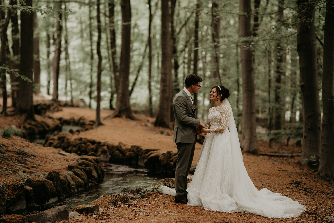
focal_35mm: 85
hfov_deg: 23.9
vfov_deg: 16.1
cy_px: 112
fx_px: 789
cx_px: 167
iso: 800
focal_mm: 85
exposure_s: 1/200
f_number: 1.8
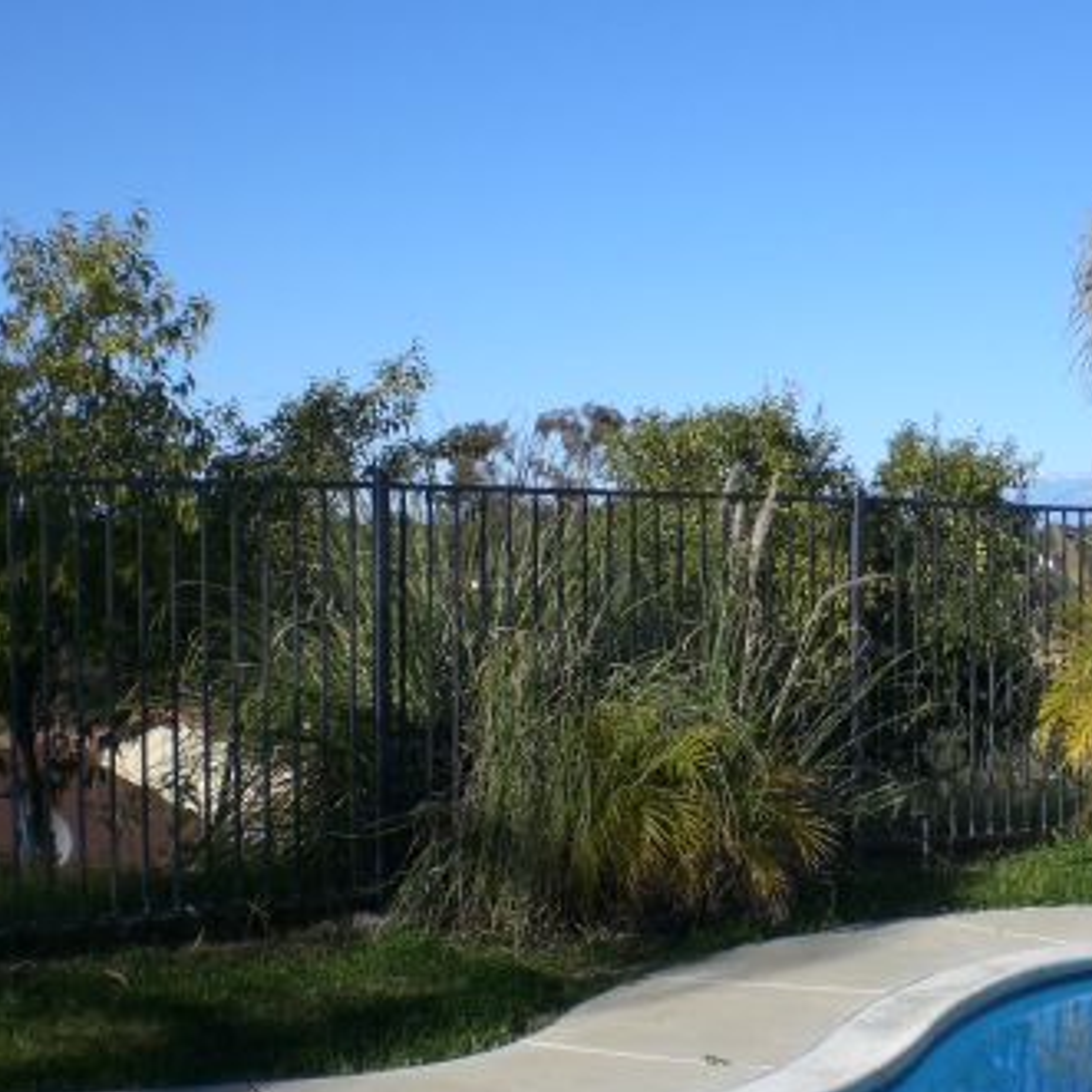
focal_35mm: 65
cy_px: 683
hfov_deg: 26.3
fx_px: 2320
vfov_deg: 26.4
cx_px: 723
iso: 50
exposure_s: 1/500
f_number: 4.4
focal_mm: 6.3
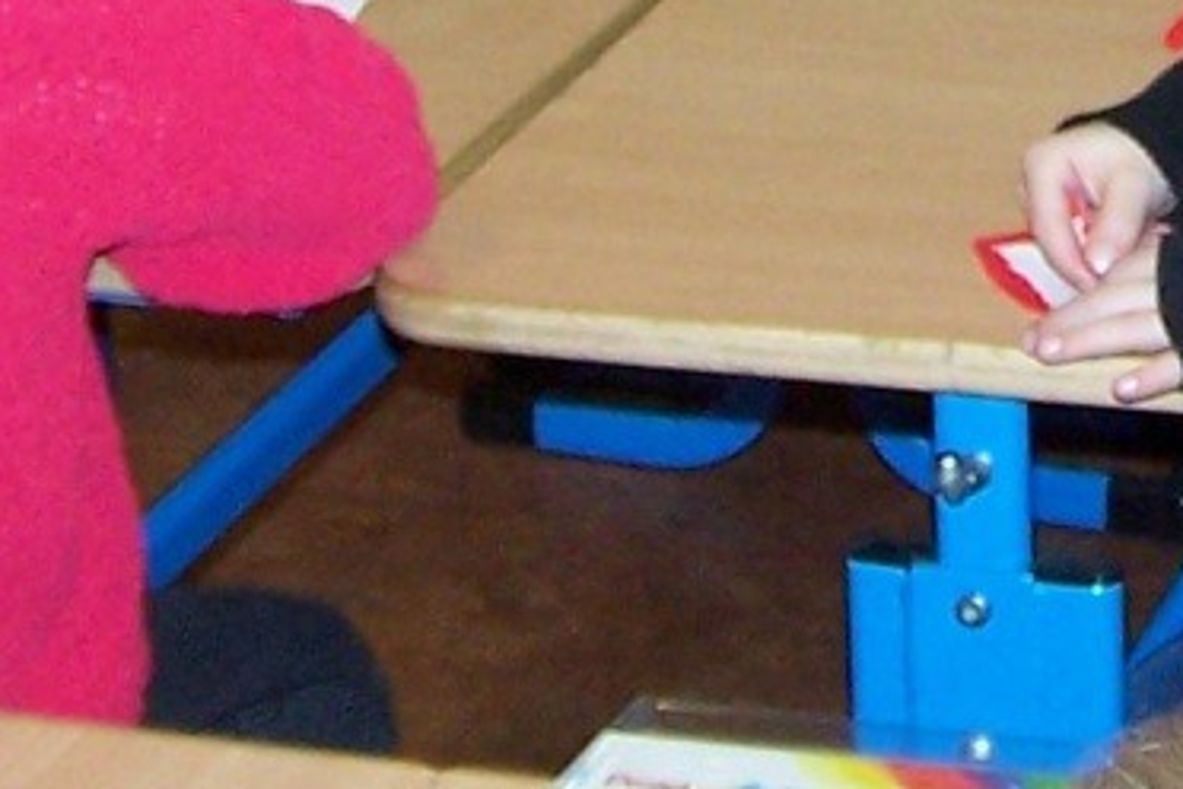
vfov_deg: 7.9
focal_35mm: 170
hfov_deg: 11.9
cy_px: -458
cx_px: 1345
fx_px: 5586
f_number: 2.8
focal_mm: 6.3
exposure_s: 1/60
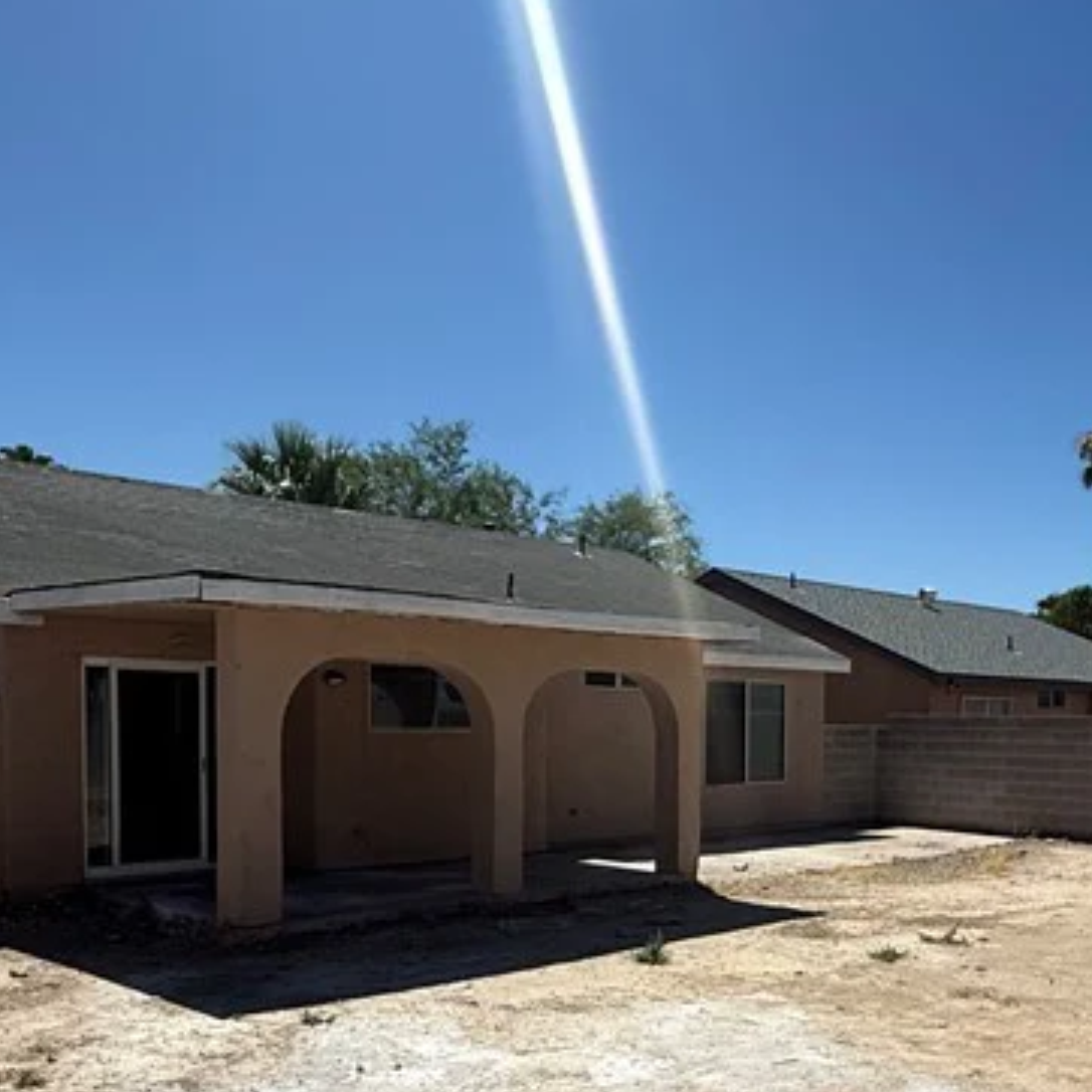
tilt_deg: -2.7
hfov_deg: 46.8
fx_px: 1249
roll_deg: -0.2
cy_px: 781
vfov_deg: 46.0
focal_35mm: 35
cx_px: 688
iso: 50
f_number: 2.2
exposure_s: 1/4762
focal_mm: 2.22
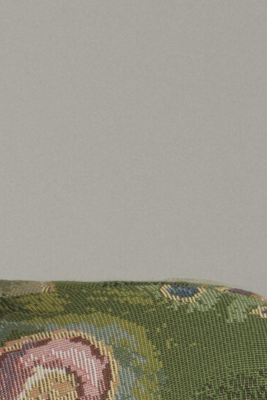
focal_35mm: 482
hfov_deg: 2.8
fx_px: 5362
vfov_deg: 4.3
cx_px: -342
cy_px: 518
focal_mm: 105
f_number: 11
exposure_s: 1/160
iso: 200
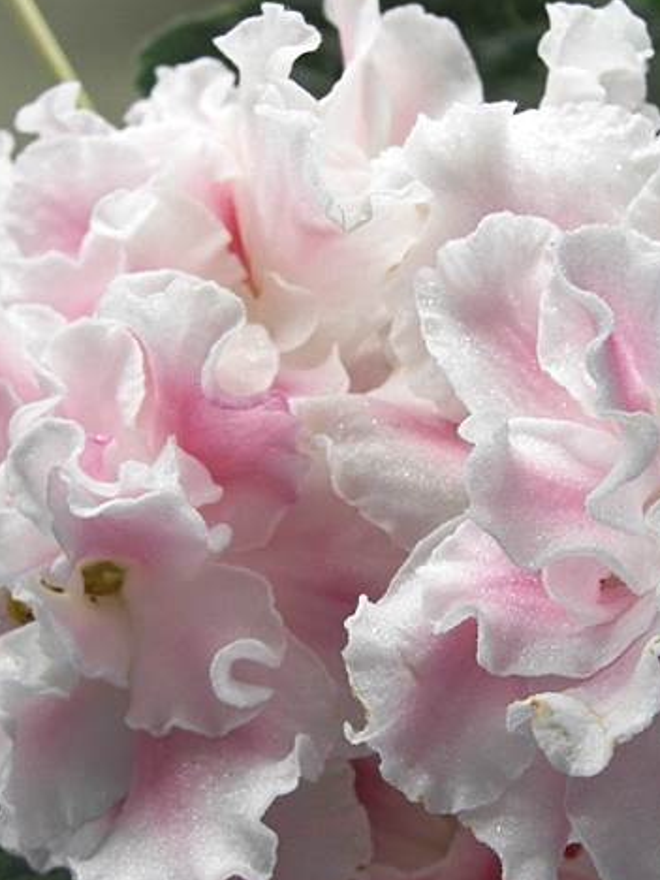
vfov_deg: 45.7
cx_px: 446
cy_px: 468
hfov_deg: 34.8
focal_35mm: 41
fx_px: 1042
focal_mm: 5.2
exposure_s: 1/45
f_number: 3.4
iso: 100
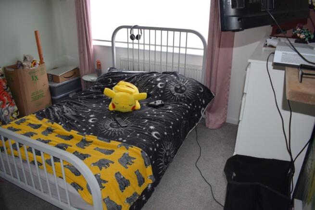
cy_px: 105
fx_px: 236
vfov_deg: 48.0
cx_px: 158
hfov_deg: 67.4
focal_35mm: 27
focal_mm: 18
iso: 800
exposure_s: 1/100
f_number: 5
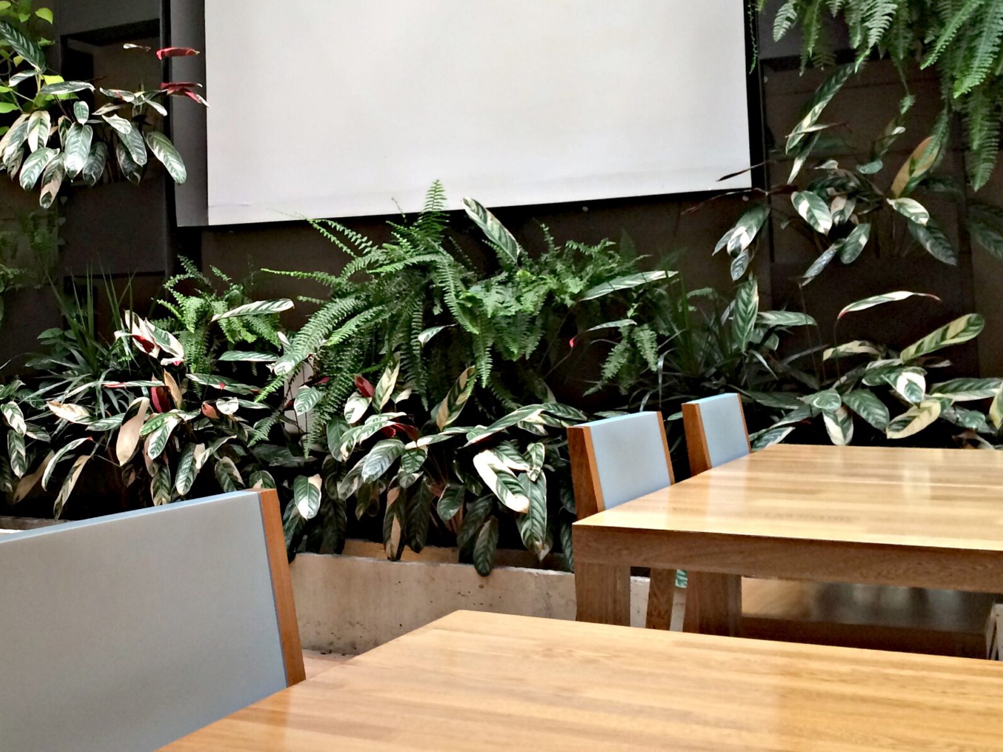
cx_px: 237
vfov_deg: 30.6
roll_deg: +0.3
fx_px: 1362
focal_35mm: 47
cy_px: 243
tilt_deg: +4.0
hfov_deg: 39.2
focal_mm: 4.15
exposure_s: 1/30
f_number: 2.2
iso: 80
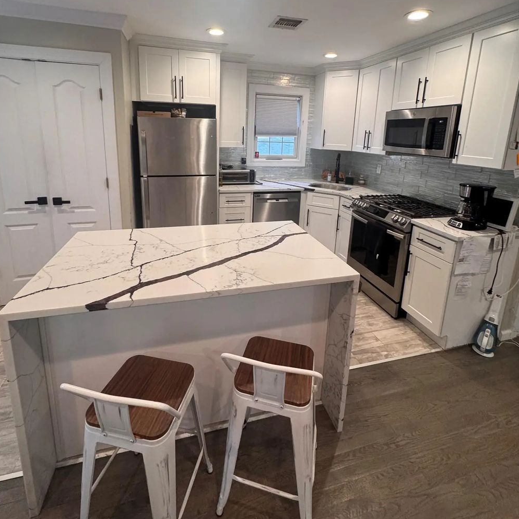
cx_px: 254
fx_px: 288
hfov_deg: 84.0
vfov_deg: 82.2
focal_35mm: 17
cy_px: 191
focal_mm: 2.22
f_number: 2.2
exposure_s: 1/120
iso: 200
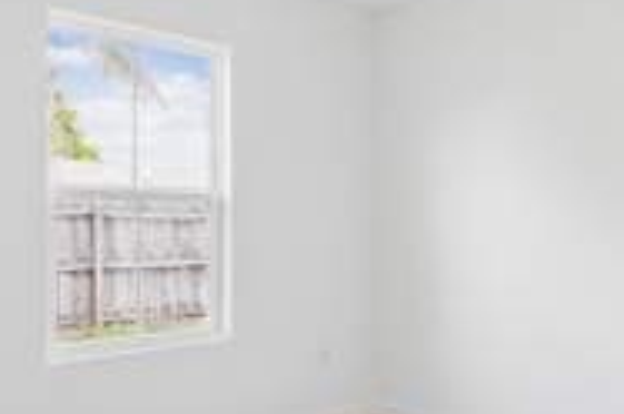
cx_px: 424
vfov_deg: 36.7
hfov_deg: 52.0
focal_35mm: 36
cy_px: 217
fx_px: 623
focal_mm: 14
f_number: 8
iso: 200
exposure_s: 1/8
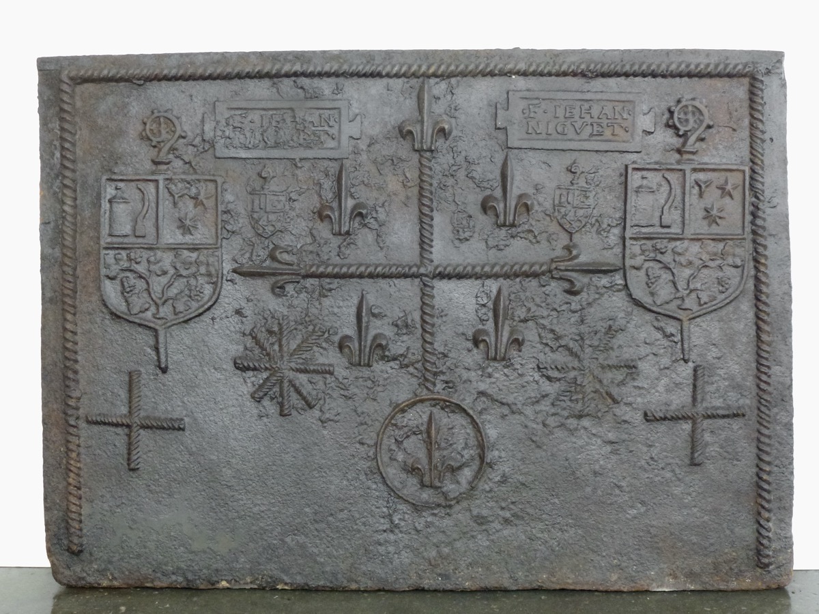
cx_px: 410
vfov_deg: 29.7
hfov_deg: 38.9
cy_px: 307
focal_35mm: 49
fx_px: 1159
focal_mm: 8.7
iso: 400
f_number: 4.1
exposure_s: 1/50
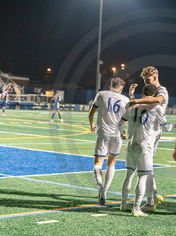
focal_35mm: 102
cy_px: 117
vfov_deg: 19.3
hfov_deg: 14.4
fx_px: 692
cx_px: 158
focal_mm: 70
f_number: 3.2
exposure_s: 1/250
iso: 2500
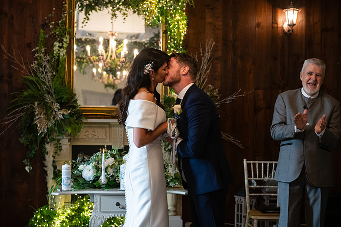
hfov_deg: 28.8
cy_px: 114
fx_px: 663
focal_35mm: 70
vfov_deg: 19.5
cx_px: 170
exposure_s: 1/160
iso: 1000
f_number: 3.5
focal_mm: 70
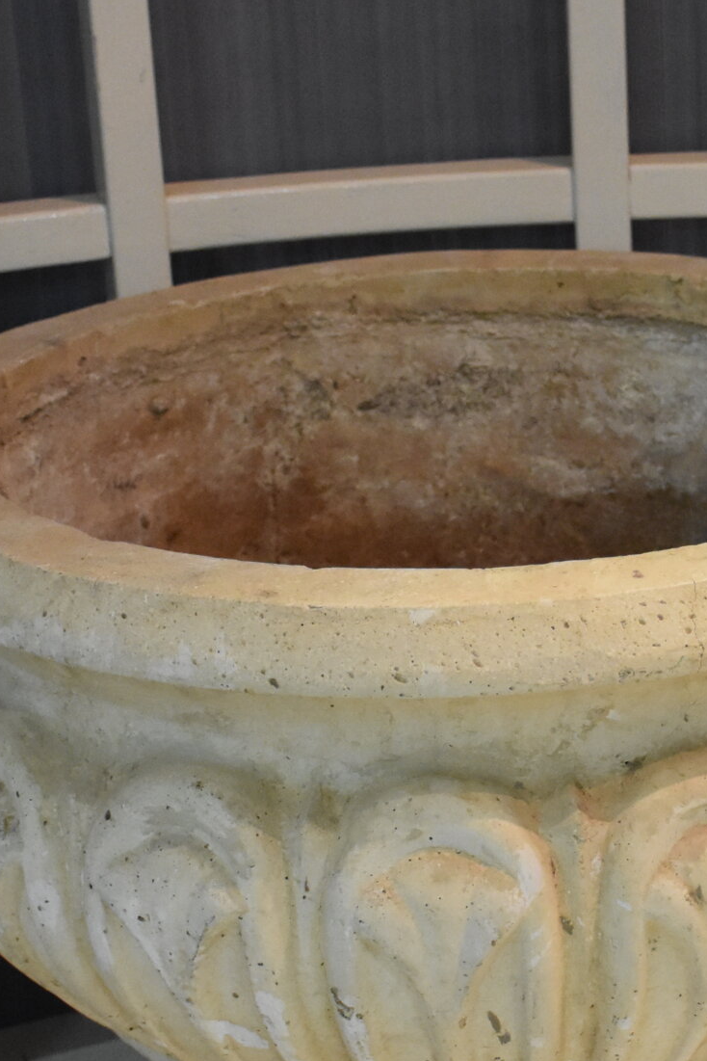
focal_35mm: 94
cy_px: 585
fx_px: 2774
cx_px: 564
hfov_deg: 14.4
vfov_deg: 21.6
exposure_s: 1/60
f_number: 4
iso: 4000
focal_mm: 27
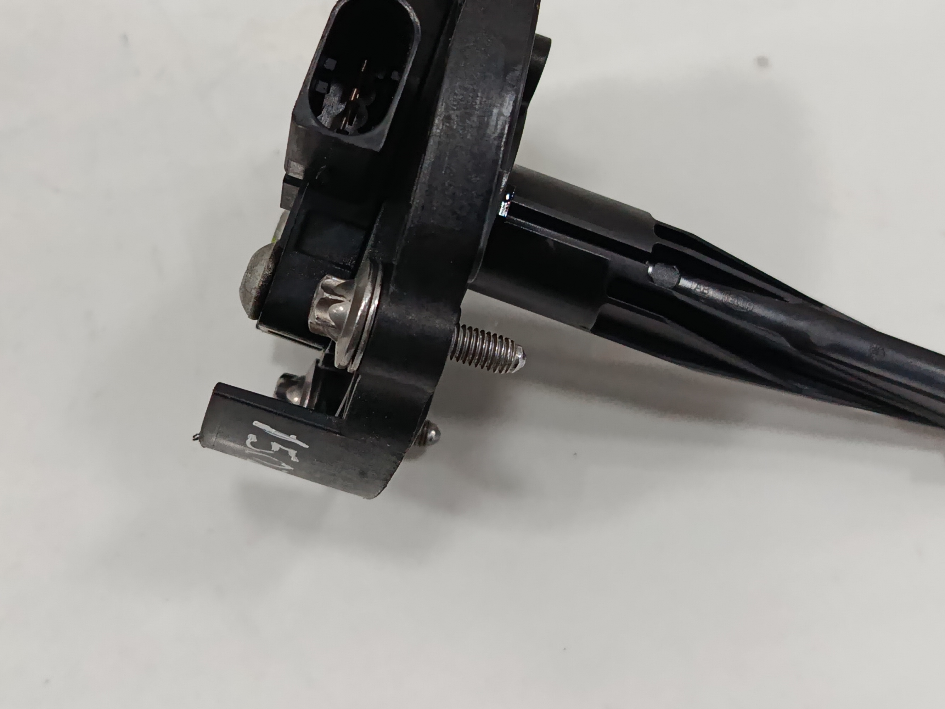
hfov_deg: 37.5
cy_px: 206
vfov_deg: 28.3
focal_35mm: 51
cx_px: 459
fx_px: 1392
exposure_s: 1/100
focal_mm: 5.24
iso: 921
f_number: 1.7
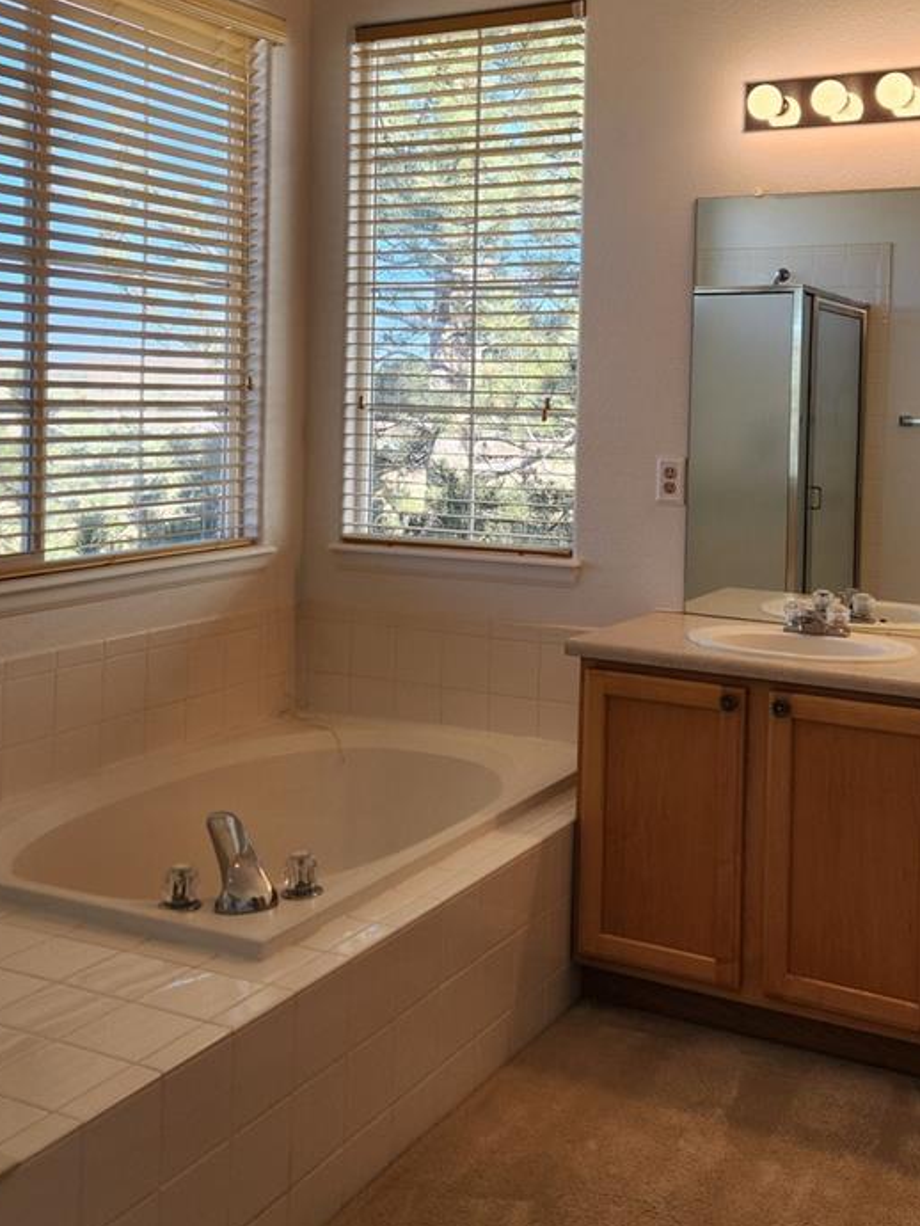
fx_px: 1417
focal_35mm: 40
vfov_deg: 46.0
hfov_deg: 36.0
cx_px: 488
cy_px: 398
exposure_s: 1/152
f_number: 1.8
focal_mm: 5.4
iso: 20
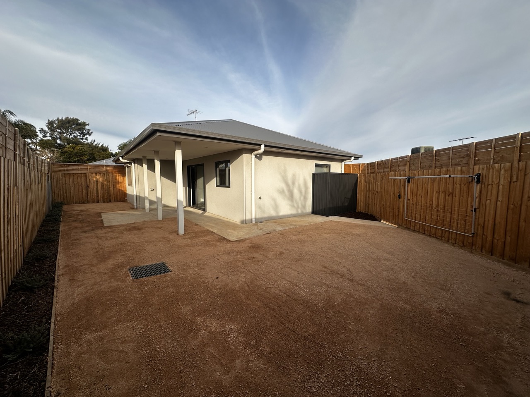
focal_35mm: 14
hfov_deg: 102.1
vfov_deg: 85.7
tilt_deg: -4.4
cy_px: 198
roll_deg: +0.1
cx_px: 265
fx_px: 214
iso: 40
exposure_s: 1/1221
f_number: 2.2
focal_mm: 2.22
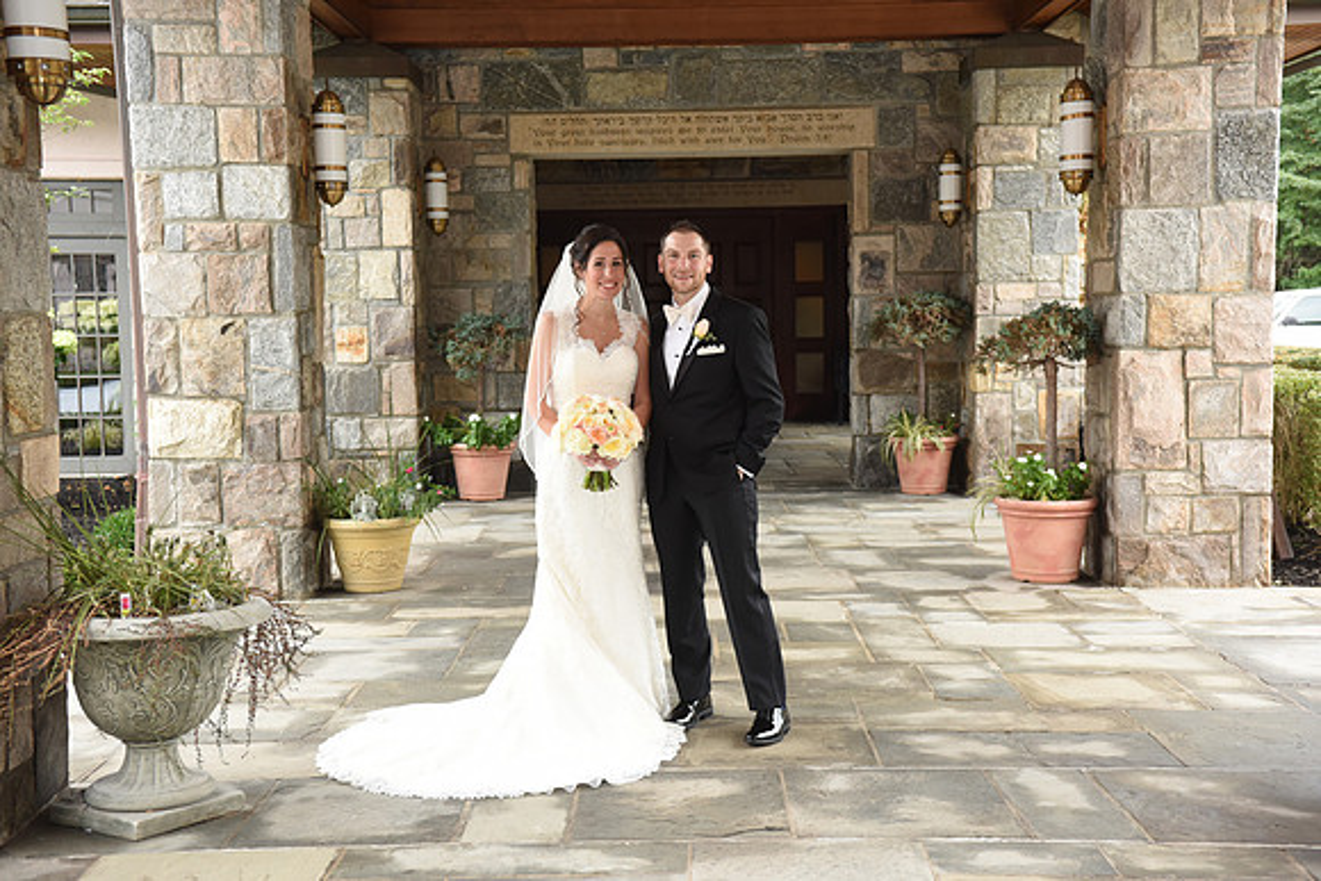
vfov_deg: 28.1
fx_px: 1762
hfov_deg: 41.1
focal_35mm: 48
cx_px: 660
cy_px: 440
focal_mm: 48
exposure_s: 1/160
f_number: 5.6
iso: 1000
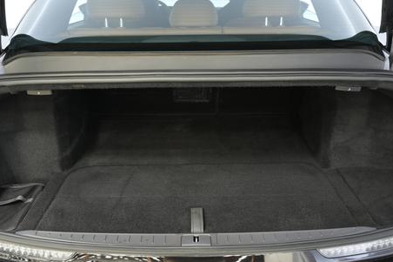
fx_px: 371
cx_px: 196
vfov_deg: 38.5
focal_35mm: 34
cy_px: 171
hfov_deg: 55.8
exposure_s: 1/30
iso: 500
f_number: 2.8
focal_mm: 24
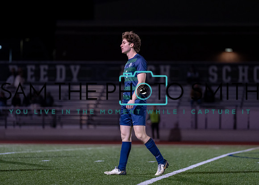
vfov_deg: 7.1
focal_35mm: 203
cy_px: 92
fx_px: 1492
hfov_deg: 9.9
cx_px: 130
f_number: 2.8
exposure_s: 1/1000
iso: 2500
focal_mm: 180
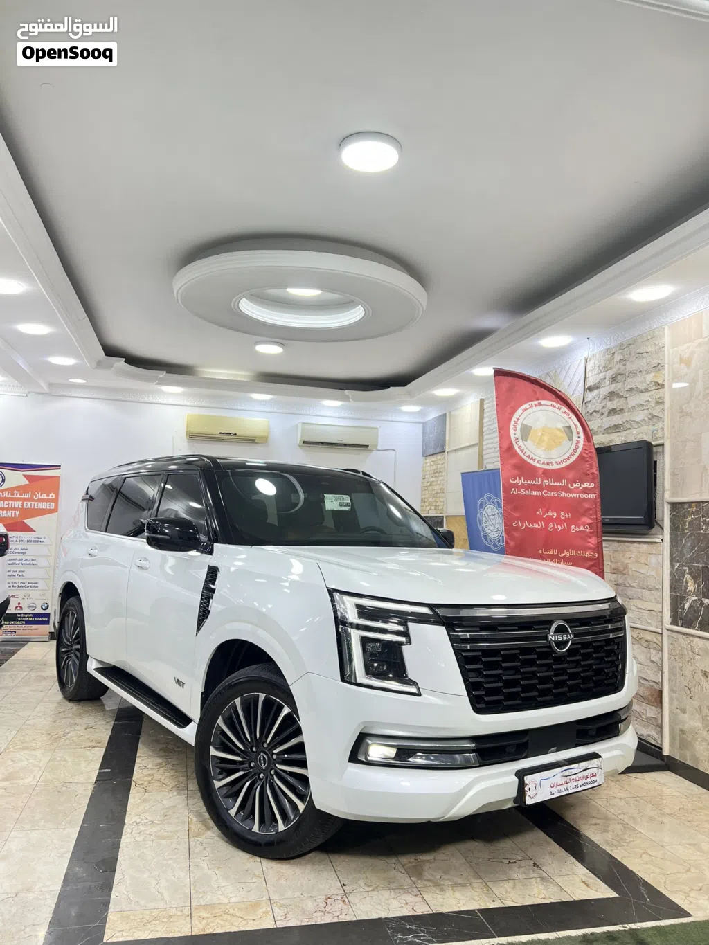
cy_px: 472
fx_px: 710
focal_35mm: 26
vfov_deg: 67.3
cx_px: 354
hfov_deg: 53.1
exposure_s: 1/100
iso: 40
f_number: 1.5
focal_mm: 5.7
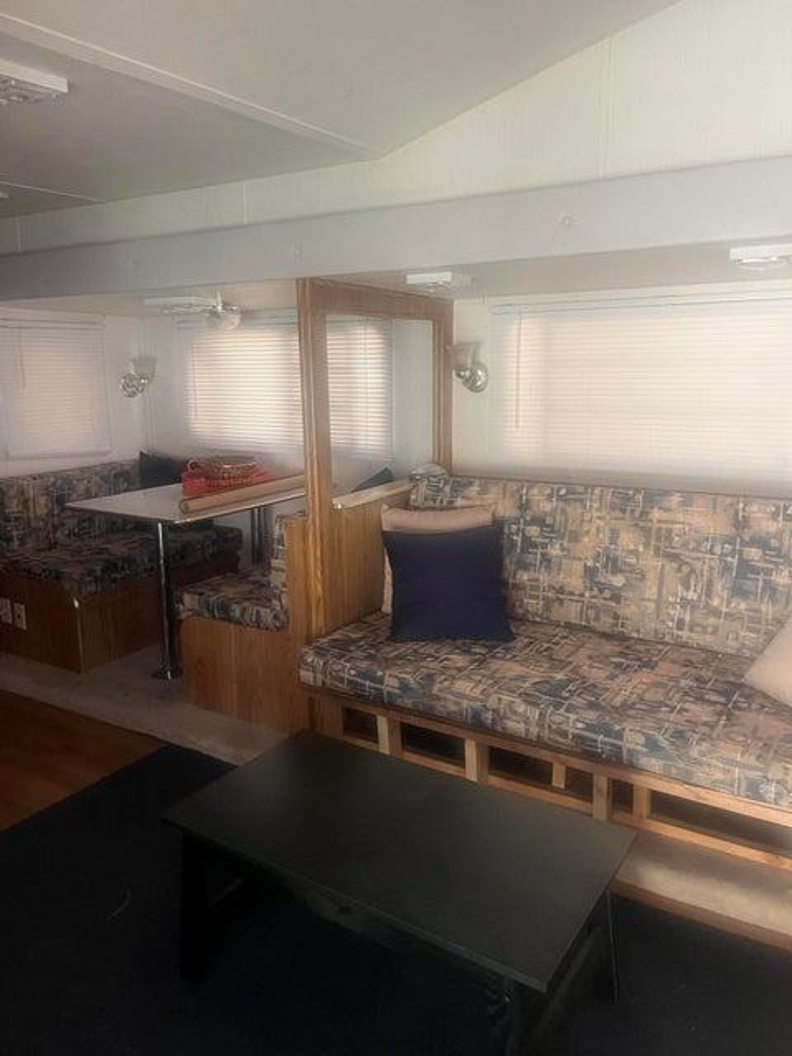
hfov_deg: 53.1
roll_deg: -0.2
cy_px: 528
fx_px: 793
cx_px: 396
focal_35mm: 26
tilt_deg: -10.3
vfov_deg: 67.3
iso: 250
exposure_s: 1/60
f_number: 1.6
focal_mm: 5.1
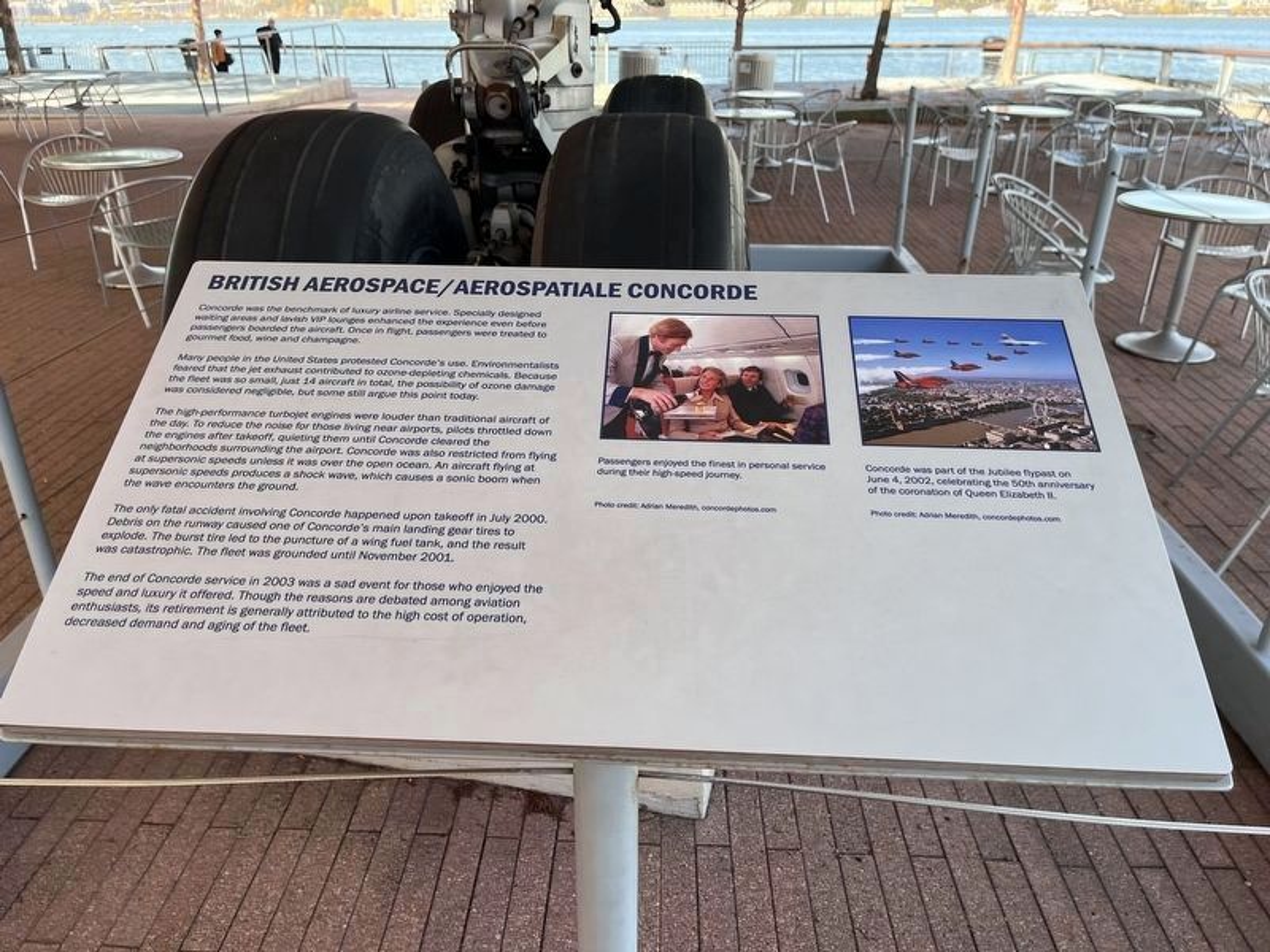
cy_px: 476
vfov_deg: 53.1
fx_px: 954
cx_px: 635
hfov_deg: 67.3
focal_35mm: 26
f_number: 1.6
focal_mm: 5.1
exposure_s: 1/427
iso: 50
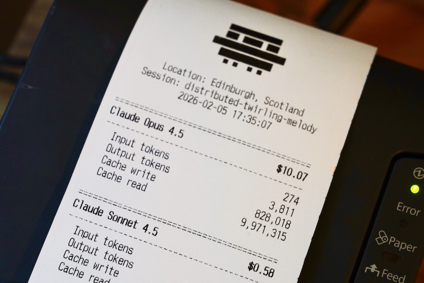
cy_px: 142
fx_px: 1237
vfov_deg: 13.0
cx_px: 212
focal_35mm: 105
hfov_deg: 19.5
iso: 5000
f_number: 11
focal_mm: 105
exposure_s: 1/25
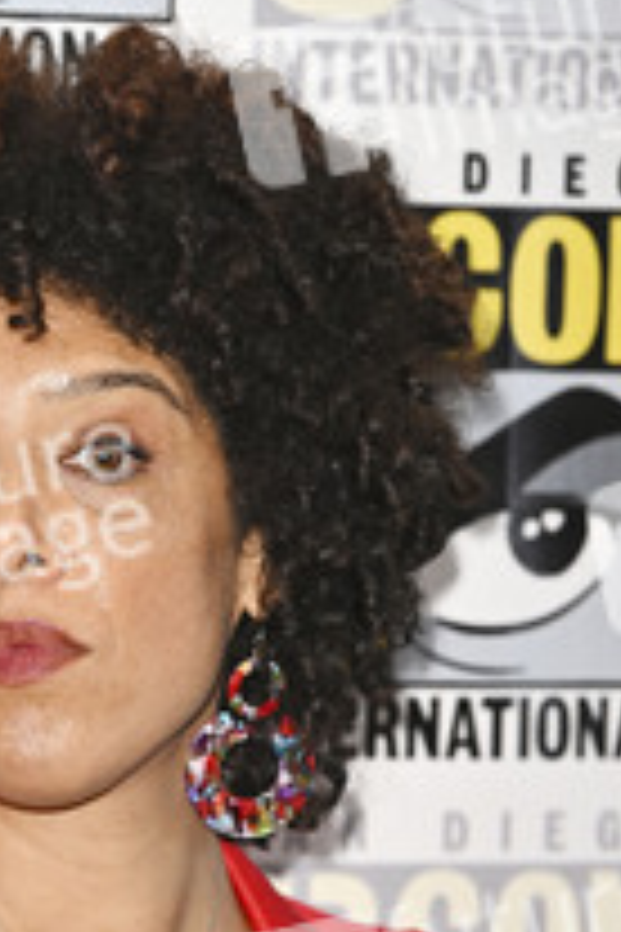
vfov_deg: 8.1
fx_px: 6546
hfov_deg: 5.4
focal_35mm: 253
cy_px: 756
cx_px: 50
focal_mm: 131
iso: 1250
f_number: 4.5
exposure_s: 1/250
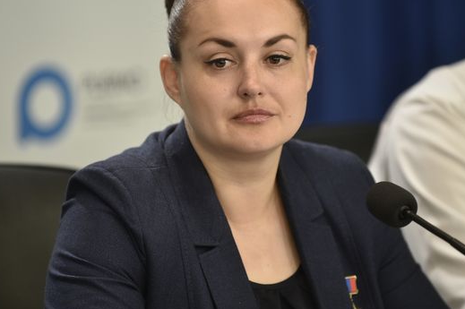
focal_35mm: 270
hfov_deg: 7.6
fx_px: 3484
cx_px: 202
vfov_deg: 5.1
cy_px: 136
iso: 1600
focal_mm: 200
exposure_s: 1/250
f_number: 4
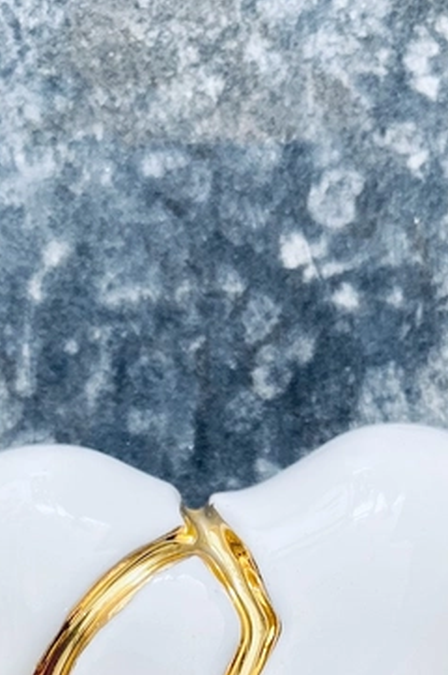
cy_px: 744
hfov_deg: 20.6
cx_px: 215
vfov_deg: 27.8
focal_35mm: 66
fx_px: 1234
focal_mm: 4.25
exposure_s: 1/100
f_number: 1.8
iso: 100
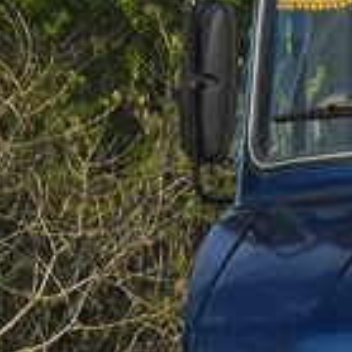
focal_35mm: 607
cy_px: 33
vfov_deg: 2.9
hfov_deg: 2.9
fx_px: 6980
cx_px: 823
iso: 200
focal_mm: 55
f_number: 7.1
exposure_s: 1/800
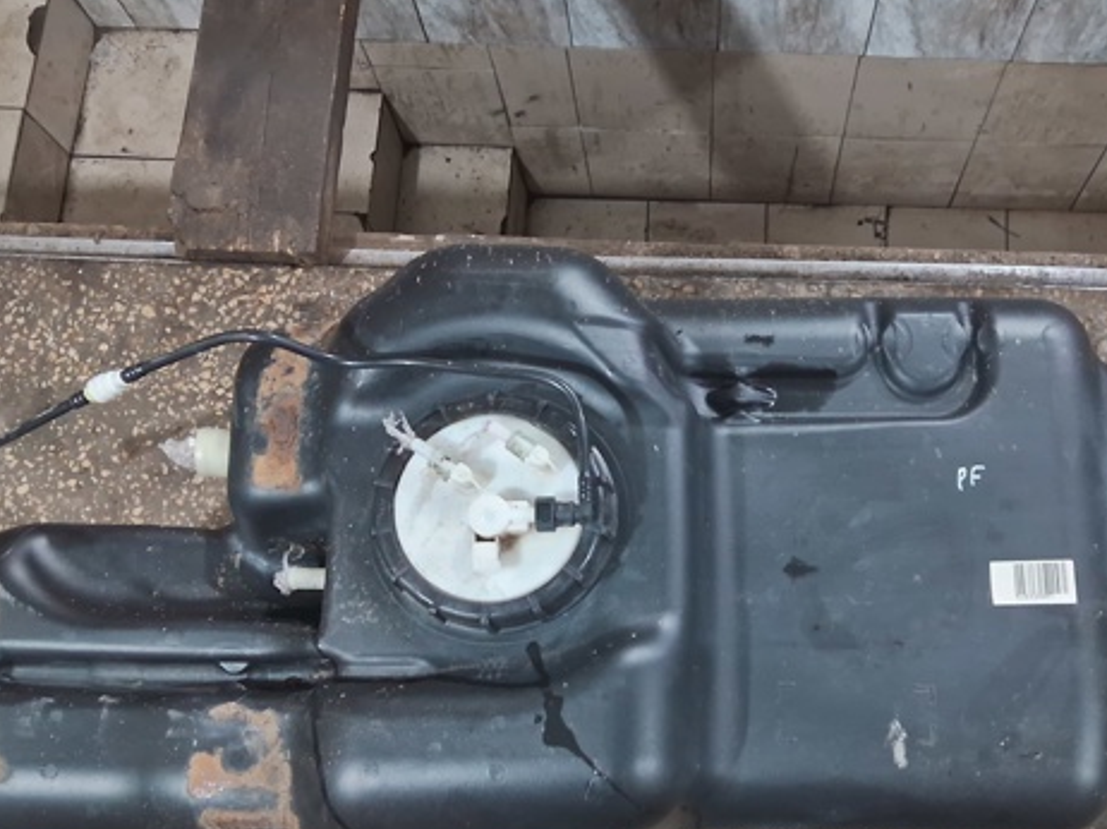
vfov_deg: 39.2
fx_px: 1151
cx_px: 683
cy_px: 552
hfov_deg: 50.9
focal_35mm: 36
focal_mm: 3.98
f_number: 1.8
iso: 800
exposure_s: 1/25
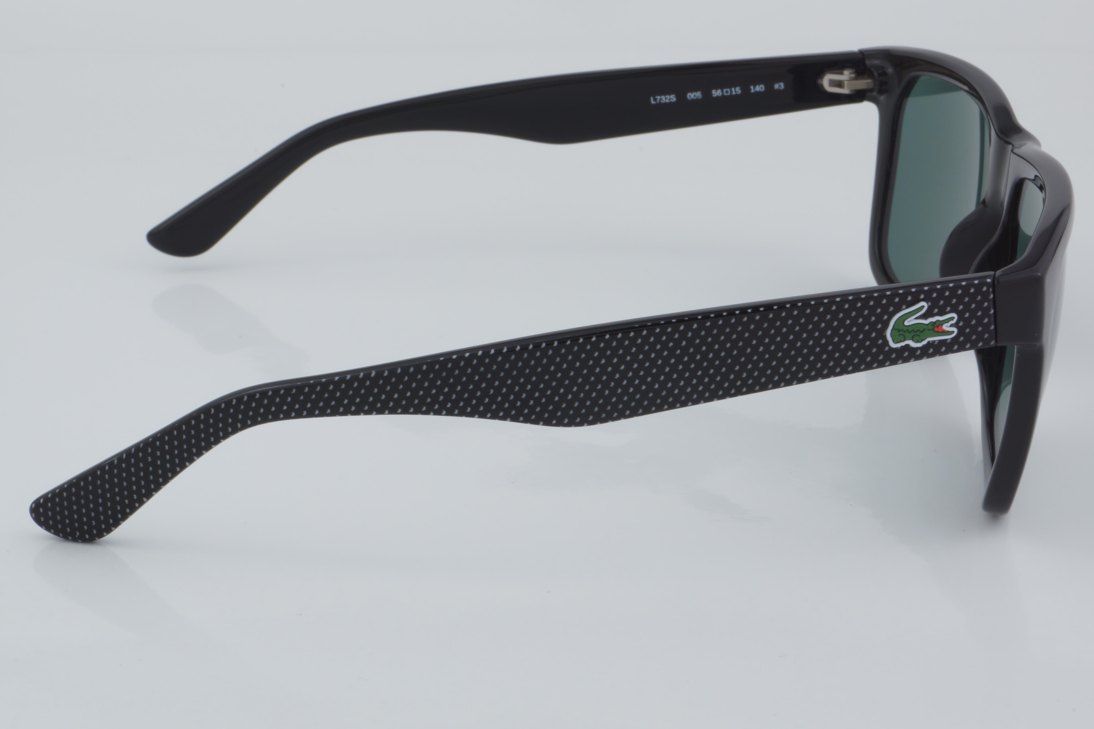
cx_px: 547
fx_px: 2279
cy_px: 364
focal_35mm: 75
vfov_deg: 18.2
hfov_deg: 27.0
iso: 100
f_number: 32
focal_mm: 50
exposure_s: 1/4
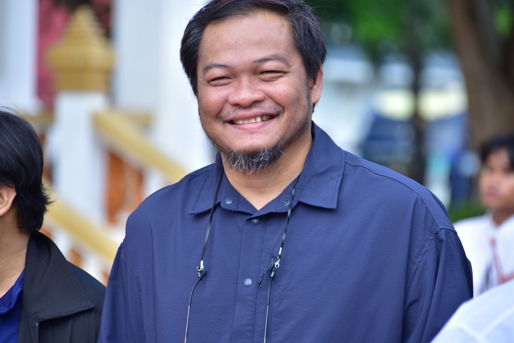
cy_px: 169
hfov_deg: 6.2
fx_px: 4742
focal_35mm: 332
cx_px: 276
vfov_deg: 4.1
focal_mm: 300
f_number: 6.3
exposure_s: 1/200
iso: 125
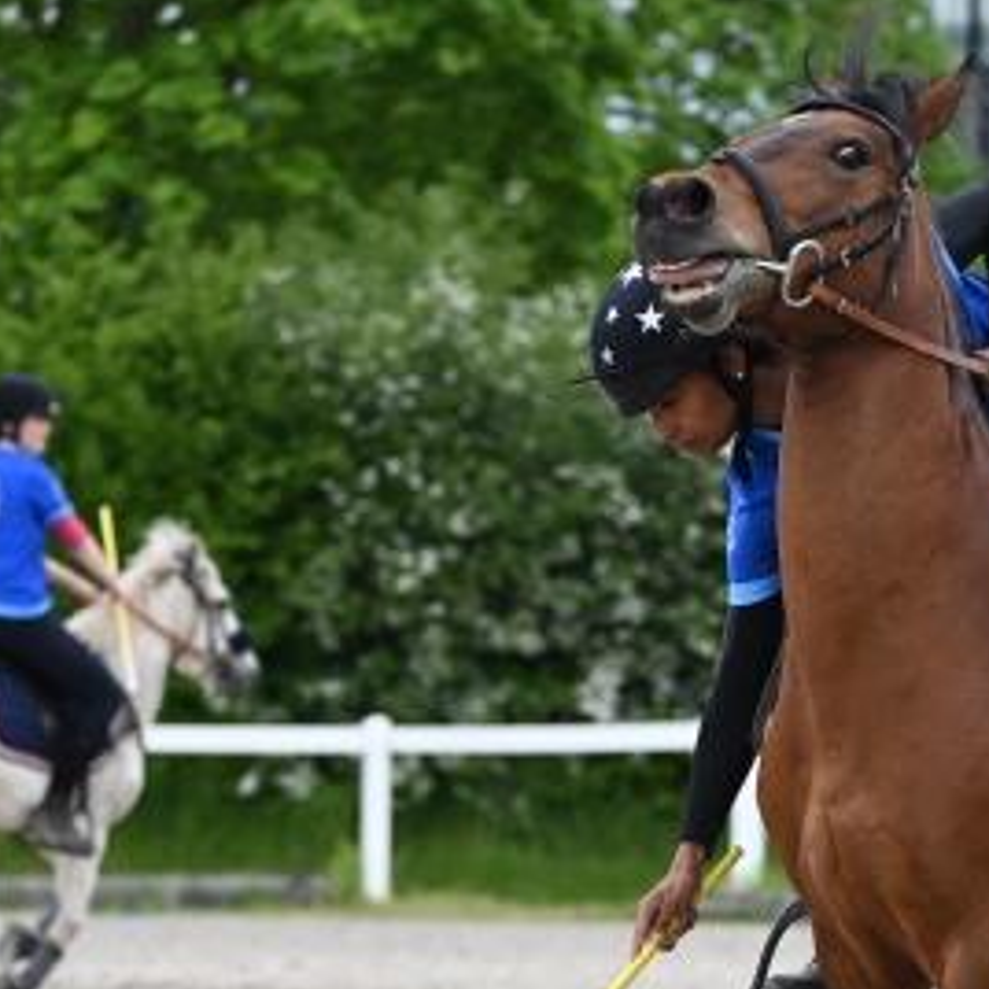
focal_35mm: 317
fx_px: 10247
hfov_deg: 5.5
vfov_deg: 5.5
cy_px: 764
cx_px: 871
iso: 720
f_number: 4.8
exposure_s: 1/1250
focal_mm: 125
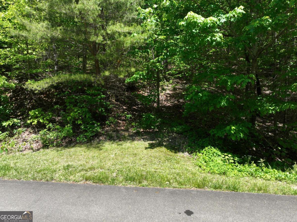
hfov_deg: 71.6
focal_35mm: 24
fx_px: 206
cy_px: 111
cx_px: 148
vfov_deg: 56.8
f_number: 2.8
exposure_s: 1/800
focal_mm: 12.29
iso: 110
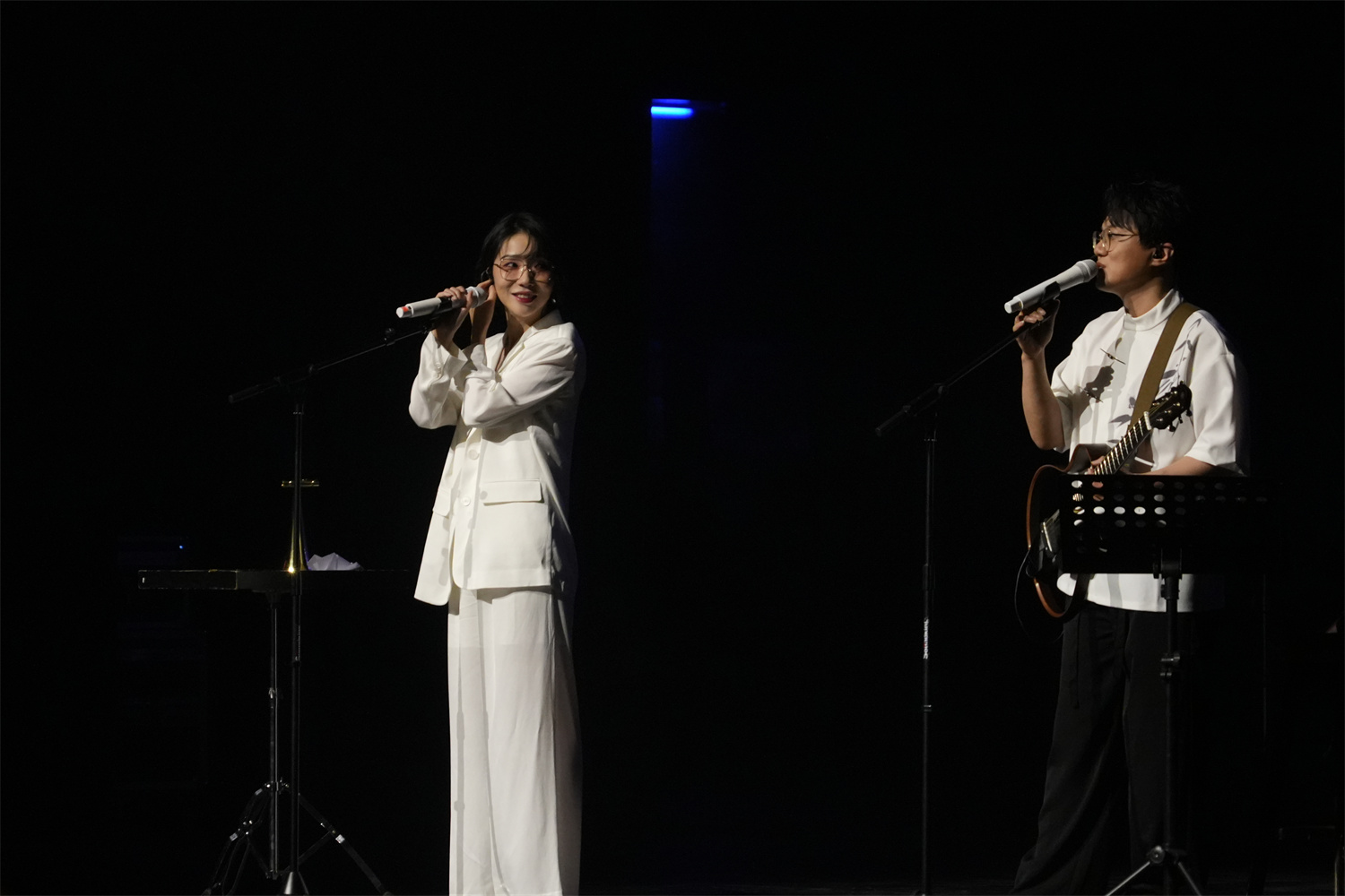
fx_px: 7509
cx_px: 672
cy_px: 448
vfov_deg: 6.8
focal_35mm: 201
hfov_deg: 10.2
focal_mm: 134
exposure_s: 1/250
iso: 5000
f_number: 6.3
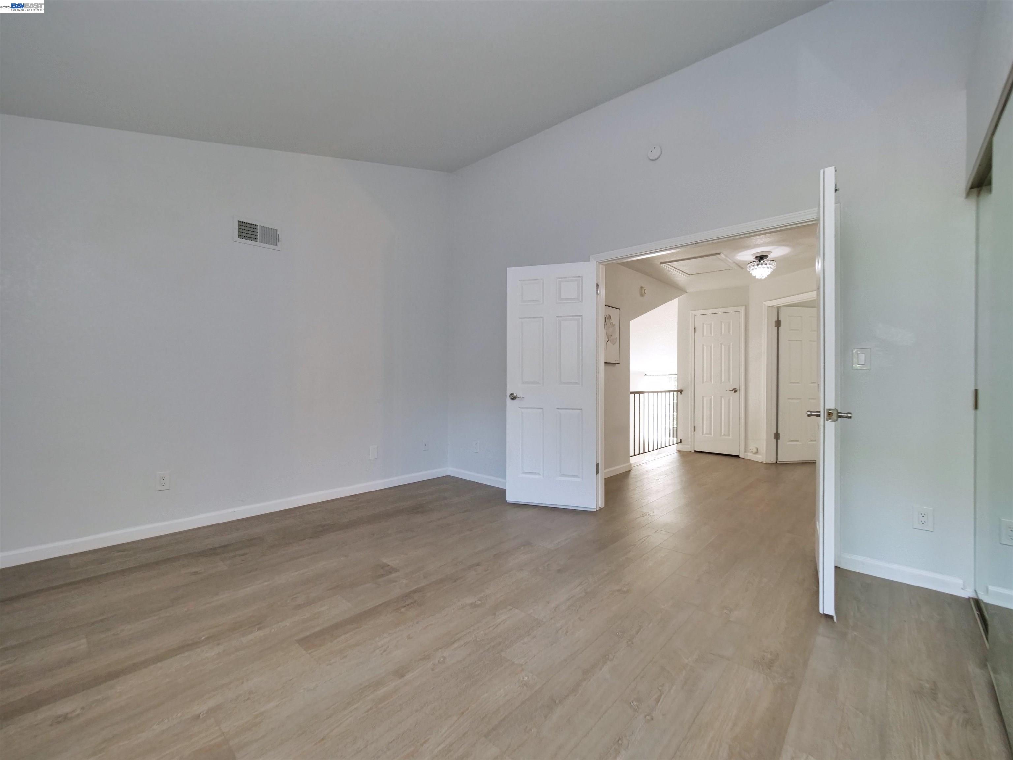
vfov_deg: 85.7
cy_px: 380
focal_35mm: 14
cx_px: 506
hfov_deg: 102.1
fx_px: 410
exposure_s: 1/160
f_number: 4
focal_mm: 7
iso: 800
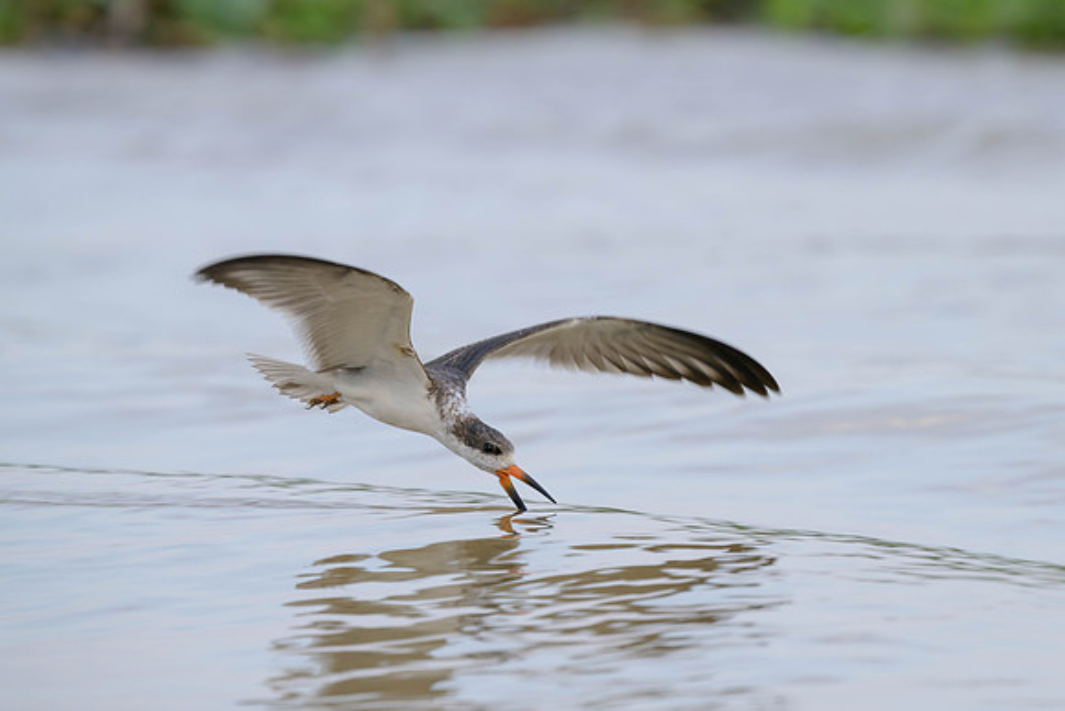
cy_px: 310
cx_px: 584
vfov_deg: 2.1
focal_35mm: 645
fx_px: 19073
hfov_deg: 3.2
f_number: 6.3
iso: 400
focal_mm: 560
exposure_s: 1/500
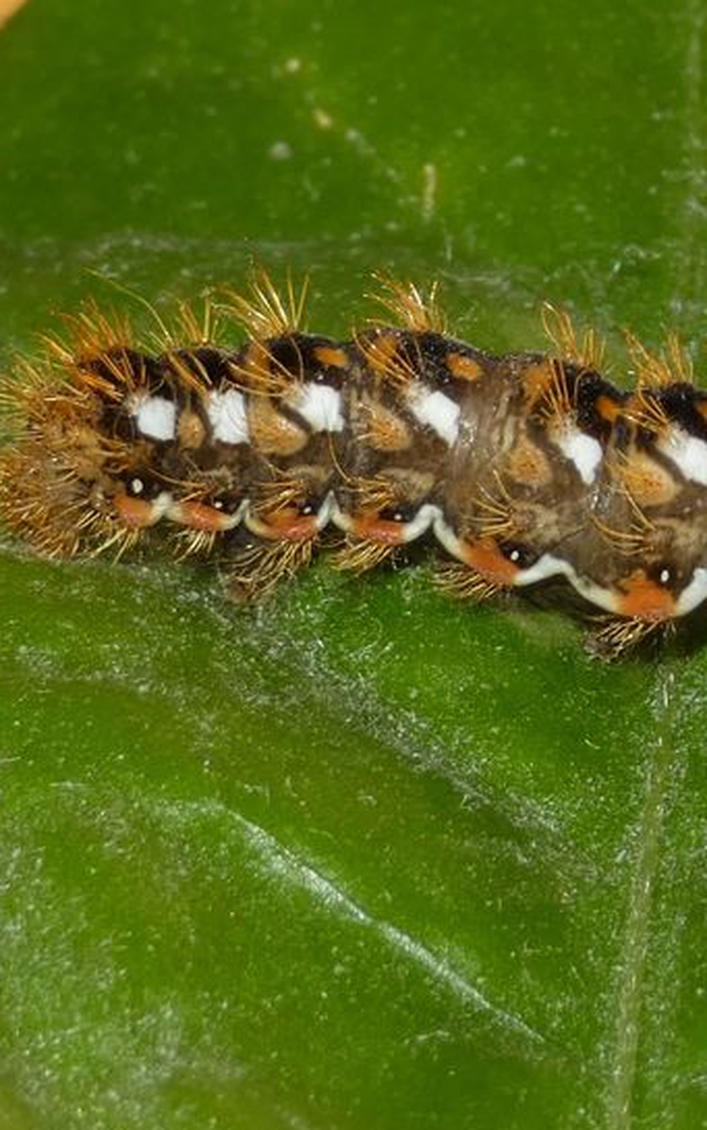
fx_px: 7054
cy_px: 514
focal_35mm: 229
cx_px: 698
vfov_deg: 9.2
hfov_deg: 5.7
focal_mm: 24.7
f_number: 5.3
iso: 80
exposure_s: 1/60
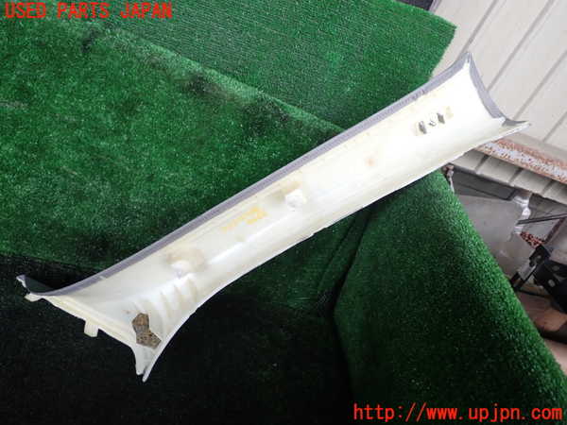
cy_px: 212
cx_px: 284
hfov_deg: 60.0
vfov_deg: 46.8
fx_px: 491
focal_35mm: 30
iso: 125
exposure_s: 1/60
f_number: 2.3
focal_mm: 5.4
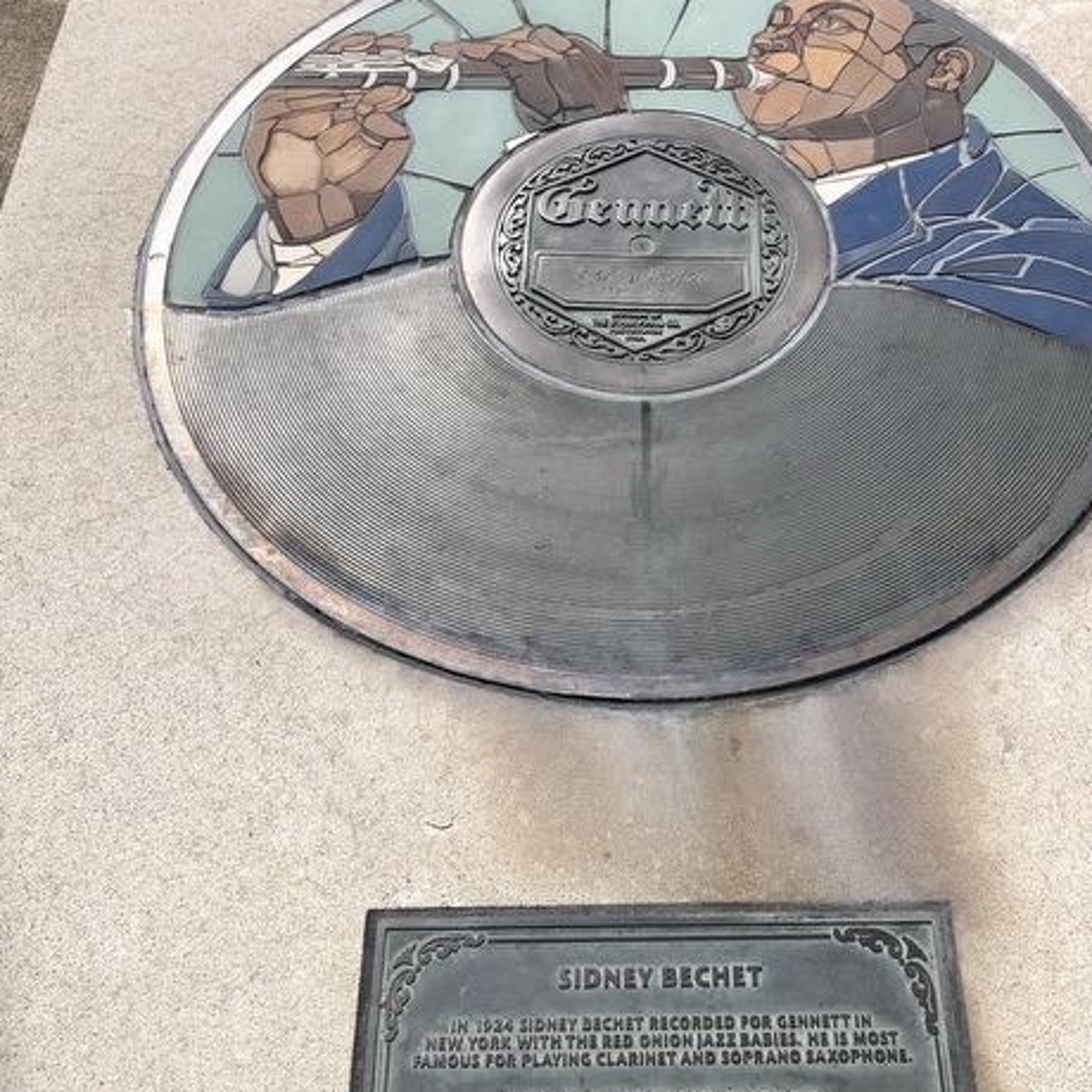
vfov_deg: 38.7
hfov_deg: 39.1
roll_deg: +2.7
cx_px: 601
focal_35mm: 43
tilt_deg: -40.7
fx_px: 1535
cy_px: 366
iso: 25
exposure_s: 1/4367
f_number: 1.8
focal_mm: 4
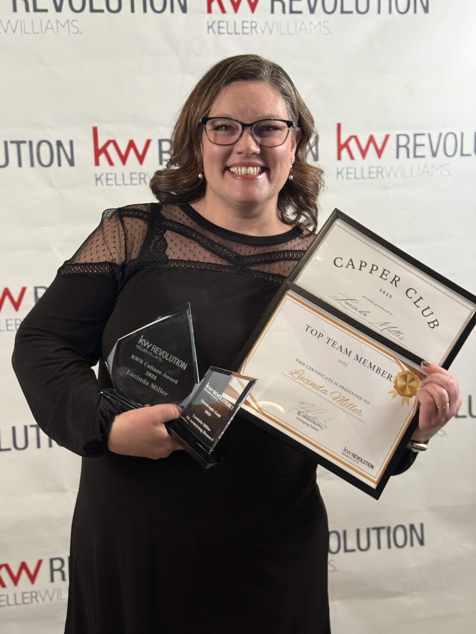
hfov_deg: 30.3
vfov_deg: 39.7
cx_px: 238
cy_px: 317
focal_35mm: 48
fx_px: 880
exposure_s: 1/60
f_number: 1.78
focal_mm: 6.76
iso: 250
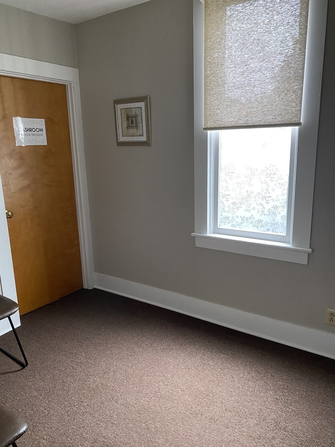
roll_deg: +0.3
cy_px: 224
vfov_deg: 67.3
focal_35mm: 26
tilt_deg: -11.5
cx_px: 168
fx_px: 335
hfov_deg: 53.1
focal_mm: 4.25
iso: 125
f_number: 1.8
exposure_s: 1/60
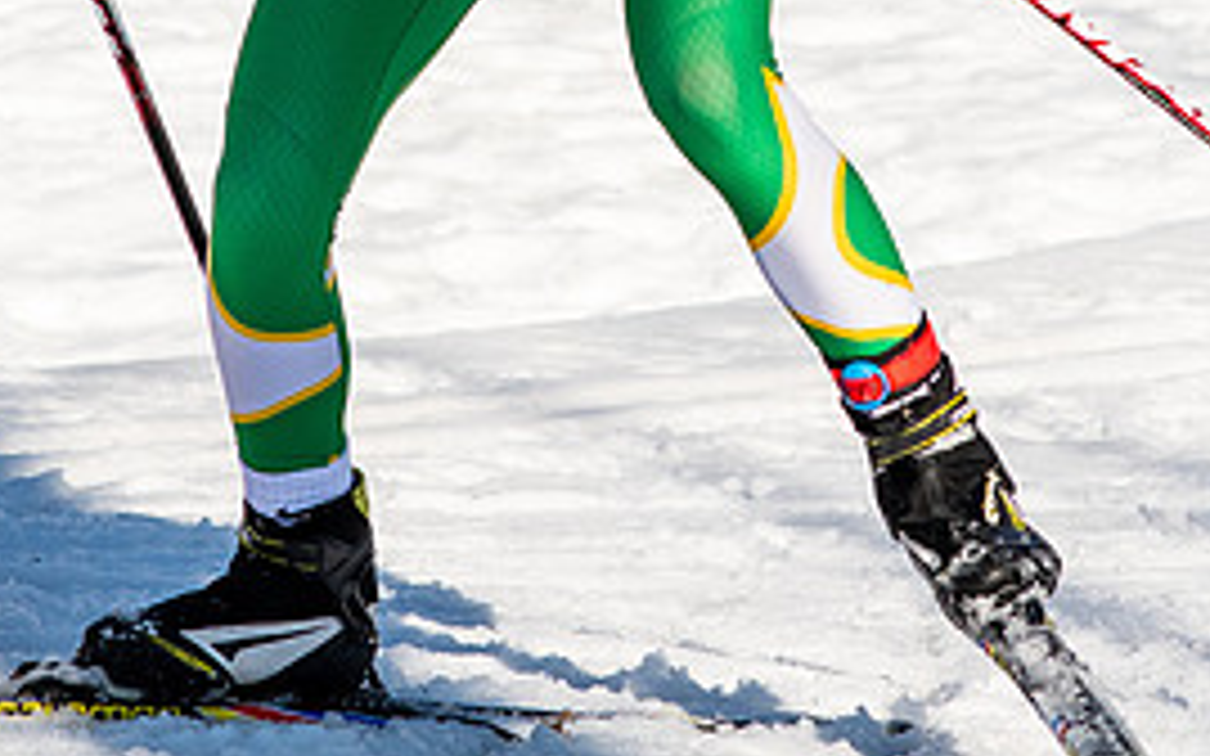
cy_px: -145
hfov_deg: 6.3
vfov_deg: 3.9
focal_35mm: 333
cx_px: 525
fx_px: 10979
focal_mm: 85
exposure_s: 1/2000
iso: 400
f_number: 6.3
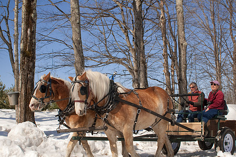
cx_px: 134
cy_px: 97
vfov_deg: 23.0
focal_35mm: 59
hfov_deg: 33.9
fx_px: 387
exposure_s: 1/160
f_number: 10
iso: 100
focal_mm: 28
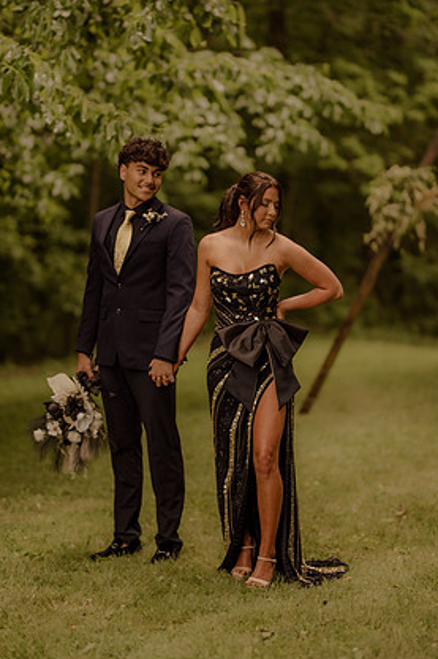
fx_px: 1680
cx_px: 225
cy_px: 320
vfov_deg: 22.1
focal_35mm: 92
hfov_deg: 14.9
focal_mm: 85
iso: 400
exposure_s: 1/2000
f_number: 1.4
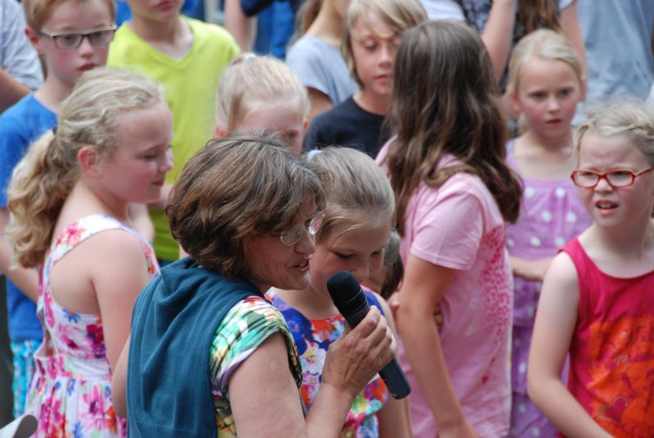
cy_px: 219
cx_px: 327
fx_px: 5455
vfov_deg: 4.6
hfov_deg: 6.9
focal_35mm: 300
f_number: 5.6
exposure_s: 1/160
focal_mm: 200
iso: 400
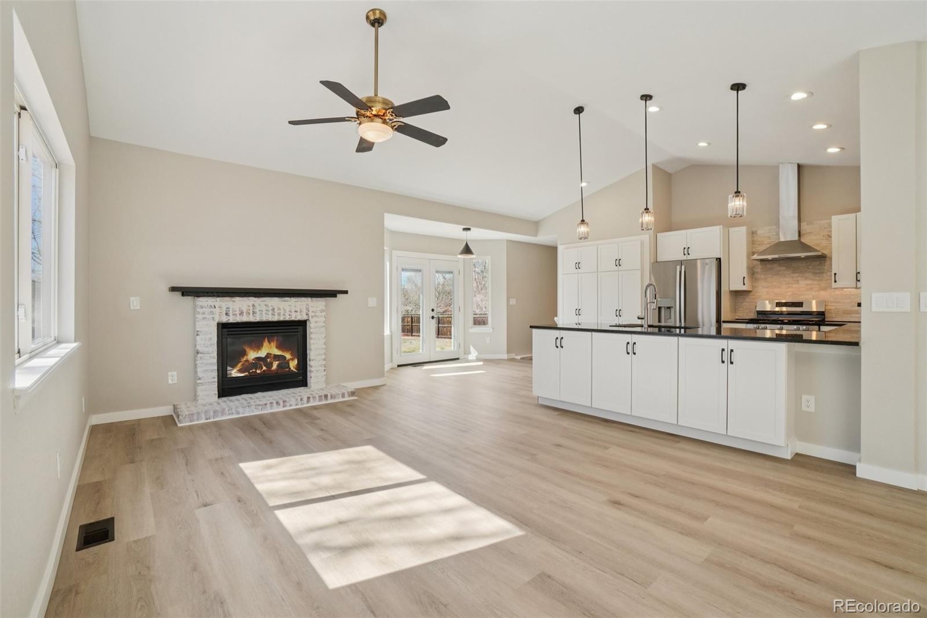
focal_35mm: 15
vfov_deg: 77.3
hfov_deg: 100.4
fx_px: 386
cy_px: 309
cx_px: 464
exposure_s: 1/125
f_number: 8
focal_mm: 10
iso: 400
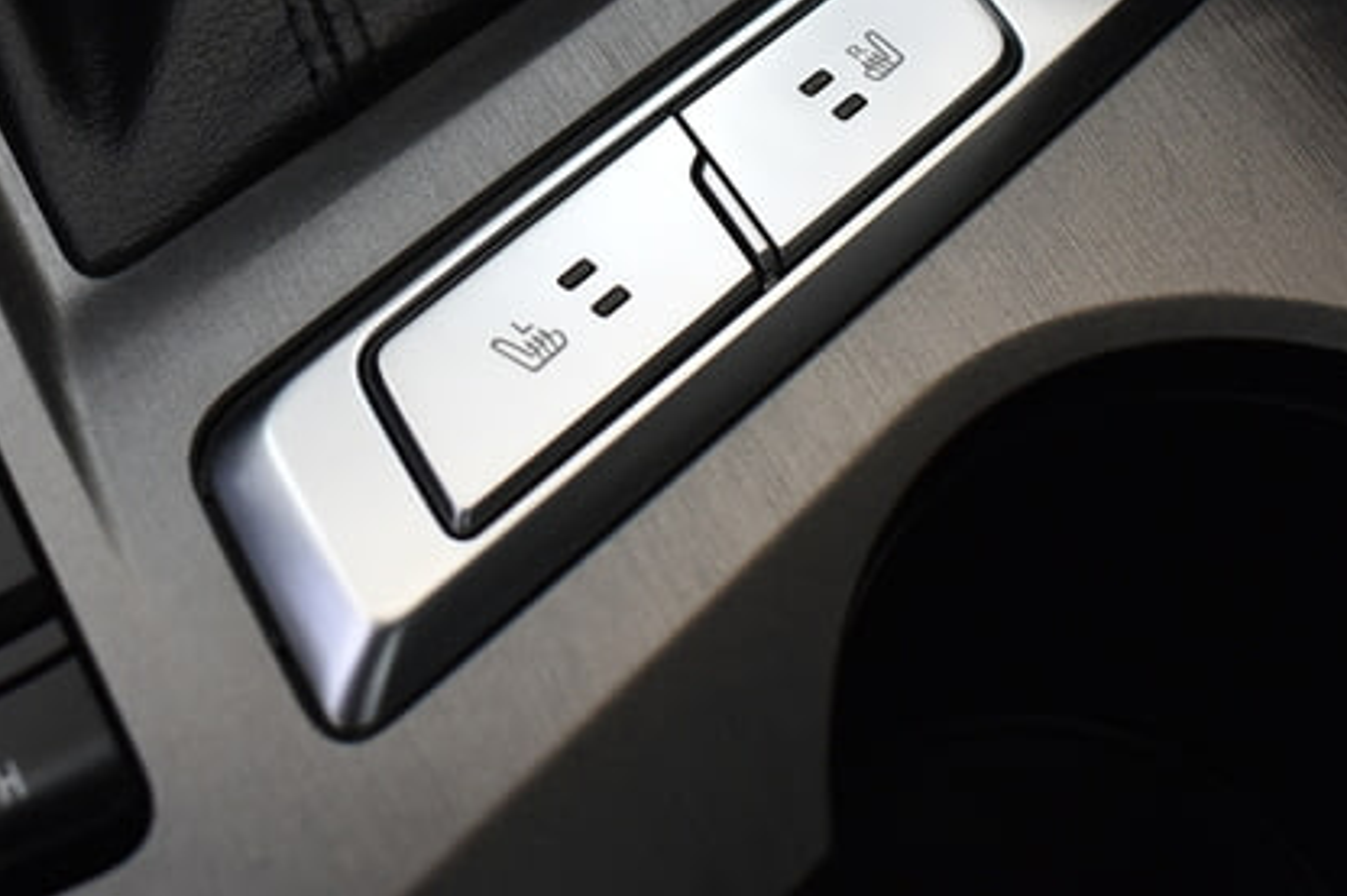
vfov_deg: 20.7
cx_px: 463
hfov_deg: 30.8
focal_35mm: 65
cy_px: 213
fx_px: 2431
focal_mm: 20
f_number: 3.8
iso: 800
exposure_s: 1/60
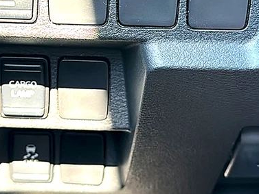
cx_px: 102
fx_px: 584
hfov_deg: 25.0
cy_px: 29
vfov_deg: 18.7
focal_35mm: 78
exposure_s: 1/47
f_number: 1.78
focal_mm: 6.86
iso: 64
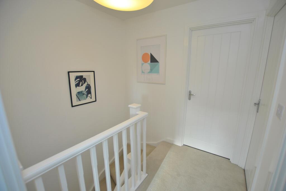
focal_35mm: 15
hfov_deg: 100.3
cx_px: 143
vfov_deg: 77.5
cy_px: 96
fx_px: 119
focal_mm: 10
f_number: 3.5
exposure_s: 1/40
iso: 200
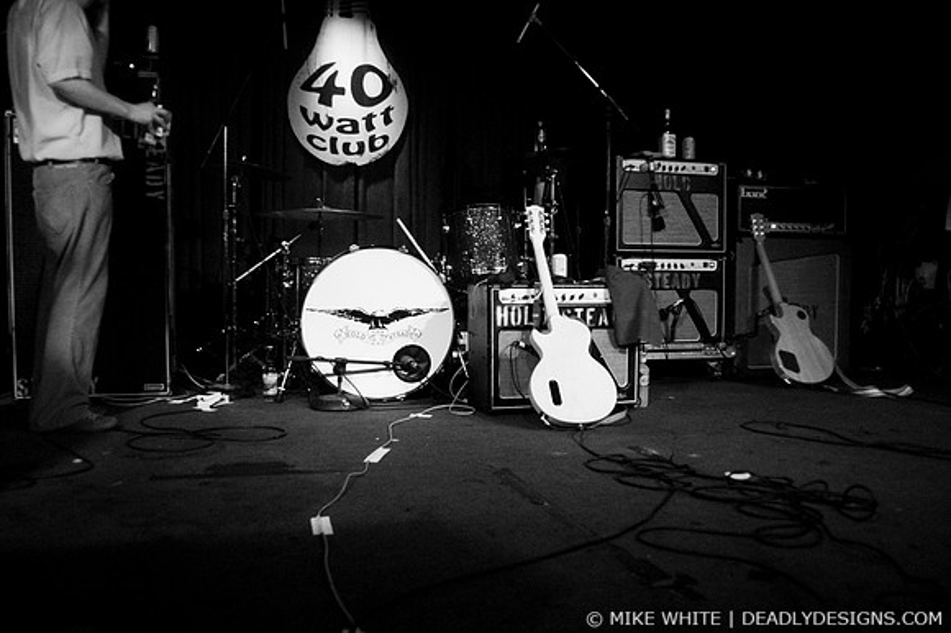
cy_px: 316
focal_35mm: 30
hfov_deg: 62.0
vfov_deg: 43.6
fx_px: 792
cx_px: 476
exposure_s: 1/15
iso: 800
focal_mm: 20
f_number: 3.2
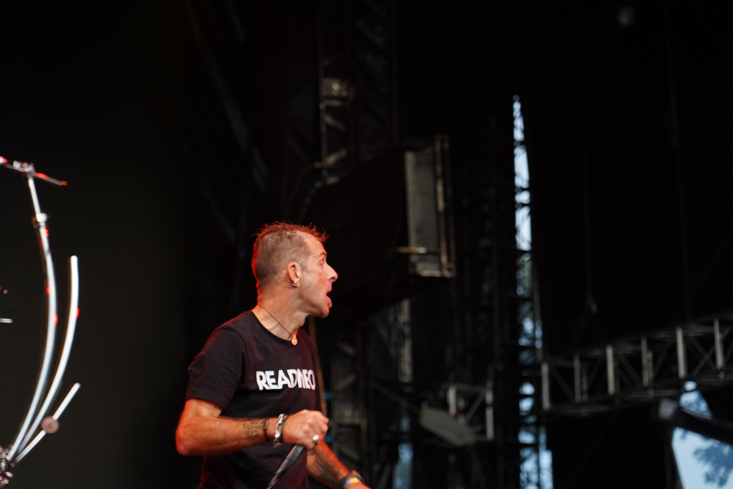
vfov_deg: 13.0
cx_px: 366
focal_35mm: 105
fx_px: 2138
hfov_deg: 19.5
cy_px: 244
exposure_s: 1/125
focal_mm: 105
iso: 250
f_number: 4
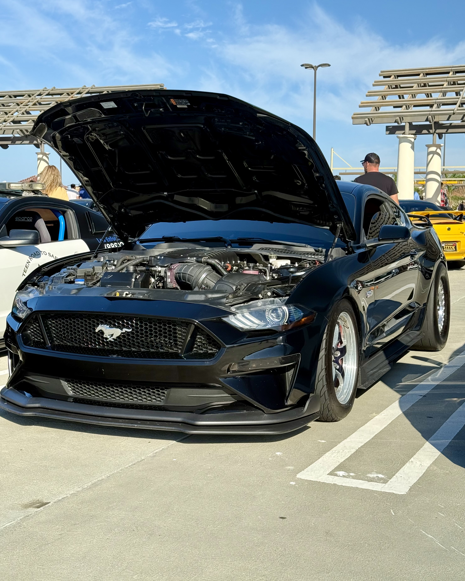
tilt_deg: -3.3
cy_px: 275
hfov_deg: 29.7
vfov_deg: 36.6
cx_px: 230
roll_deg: -0.1
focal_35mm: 51
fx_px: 877
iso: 64
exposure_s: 1/1203
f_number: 1.78
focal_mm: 6.76
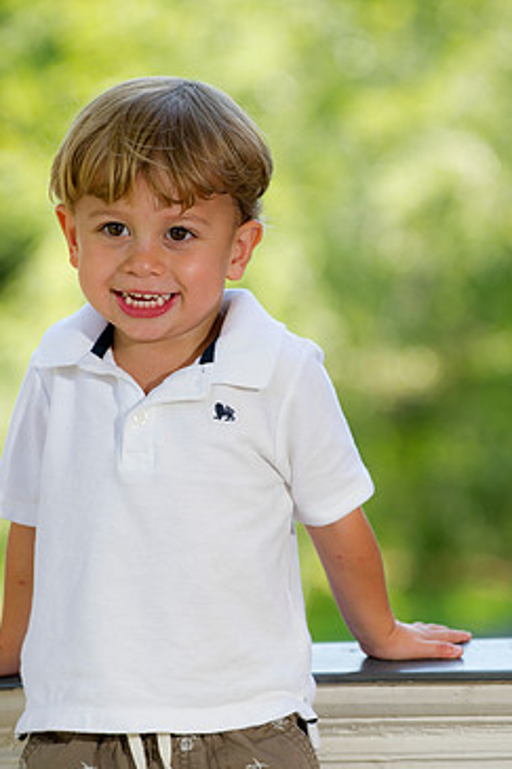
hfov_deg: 7.2
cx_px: 227
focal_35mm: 191
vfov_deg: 10.8
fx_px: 4078
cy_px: 438
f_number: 4
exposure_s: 1/250
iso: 320
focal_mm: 155
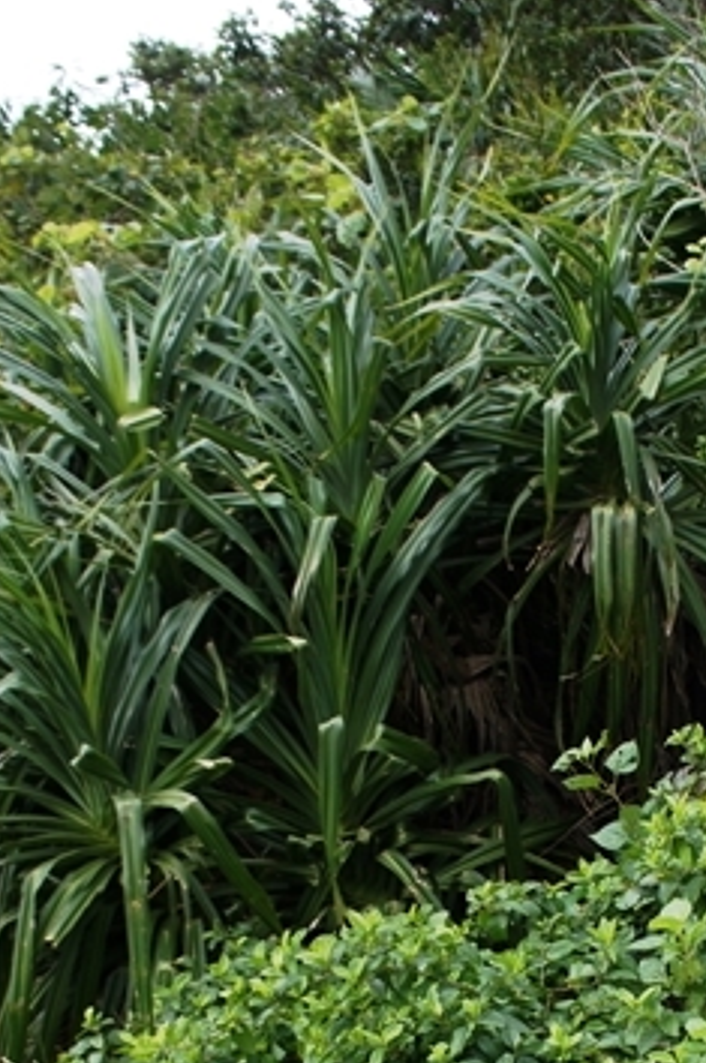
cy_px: 1114
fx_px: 1800
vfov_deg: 30.1
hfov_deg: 22.0
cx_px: 548
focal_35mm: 61
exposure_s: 1/250
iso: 200
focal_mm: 18
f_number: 5
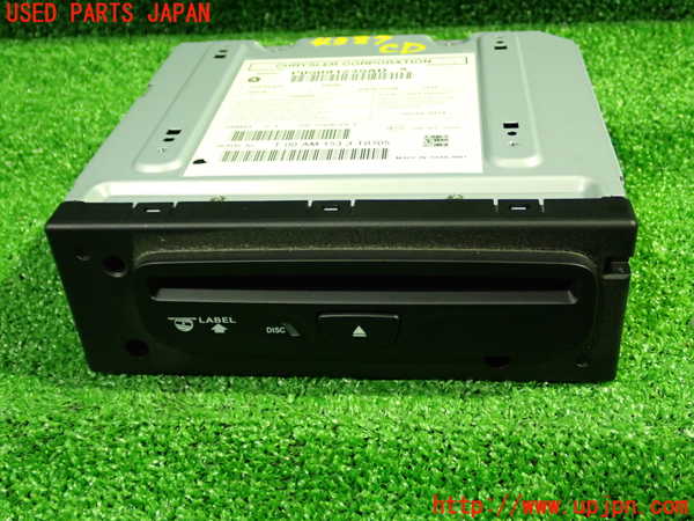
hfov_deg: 45.8
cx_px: 347
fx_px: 822
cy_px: 260
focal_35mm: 41
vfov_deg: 35.1
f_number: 2.8
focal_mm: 7.31
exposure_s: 1/25
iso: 800
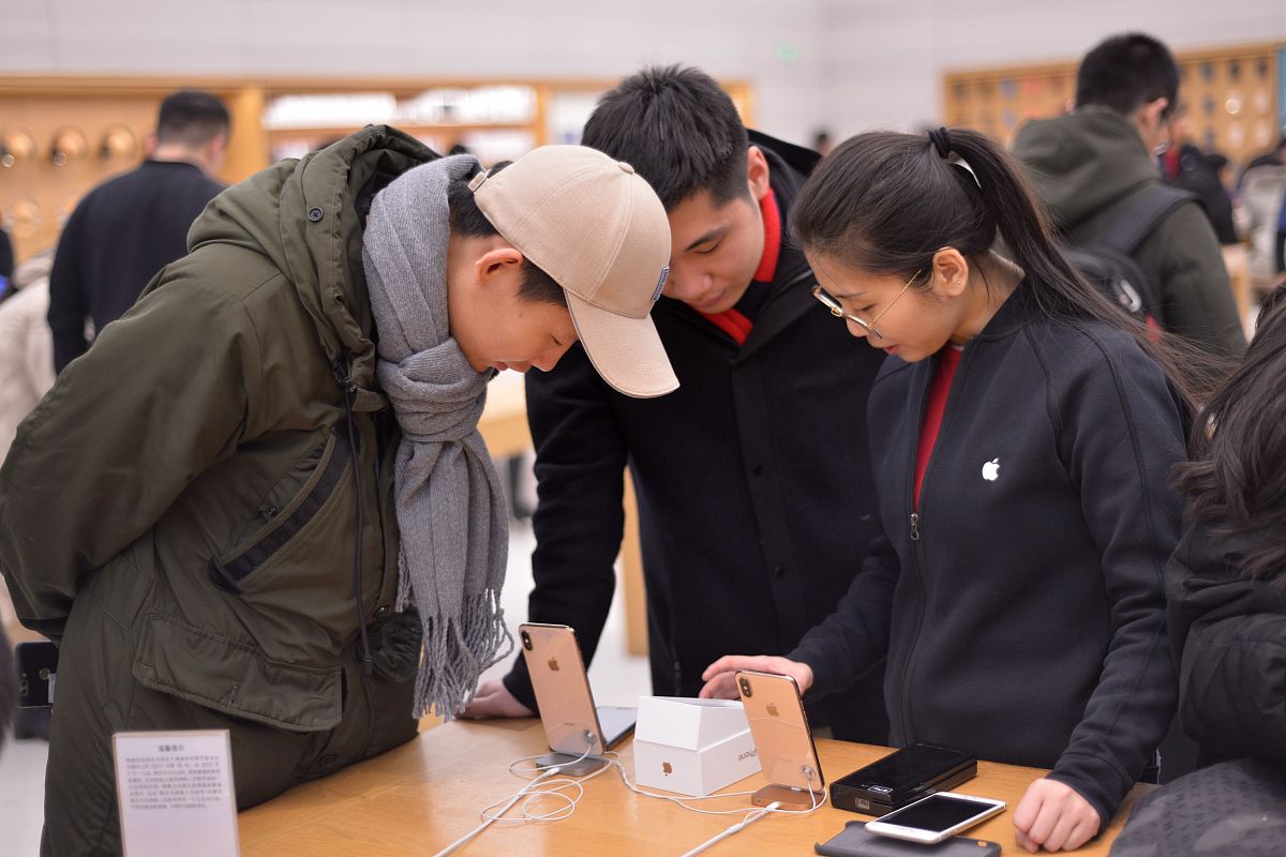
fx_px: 1786
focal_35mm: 50
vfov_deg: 27.0
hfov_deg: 39.6
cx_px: 643
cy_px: 428
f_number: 1.8
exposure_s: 1/320
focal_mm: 50
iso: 800
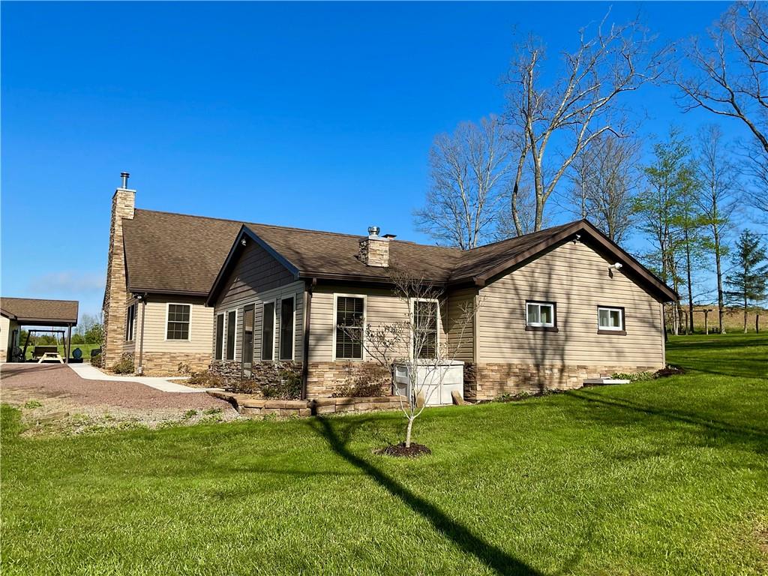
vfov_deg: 48.2
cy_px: 288
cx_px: 384
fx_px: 643
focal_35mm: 29
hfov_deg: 61.7
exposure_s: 1/1984
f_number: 1.8
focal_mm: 3
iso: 16
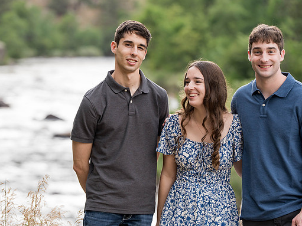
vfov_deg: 8.4
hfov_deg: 11.2
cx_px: 145
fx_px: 1544
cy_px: 112
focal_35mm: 177
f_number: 4.5
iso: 800
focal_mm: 162
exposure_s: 1/125
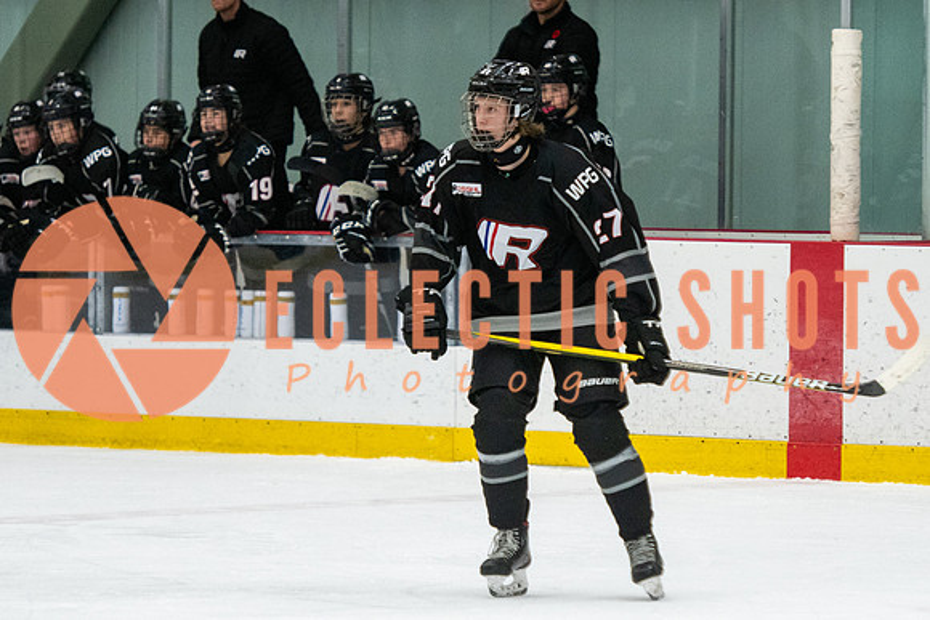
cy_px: 256
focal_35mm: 307
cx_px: 526
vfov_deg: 4.5
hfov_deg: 6.7
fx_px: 7928
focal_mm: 135
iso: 1800
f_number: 2.8
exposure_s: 1/640
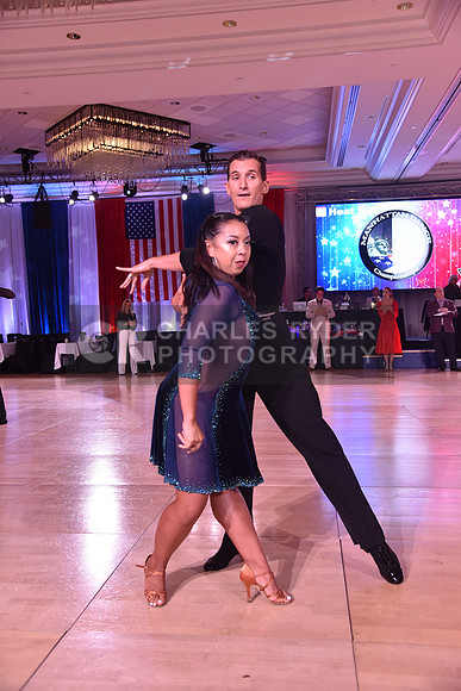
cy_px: 346
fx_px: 614
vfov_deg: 58.7
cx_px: 230
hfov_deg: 41.1
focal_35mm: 32
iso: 1250
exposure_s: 1/250
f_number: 4.5
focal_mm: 32
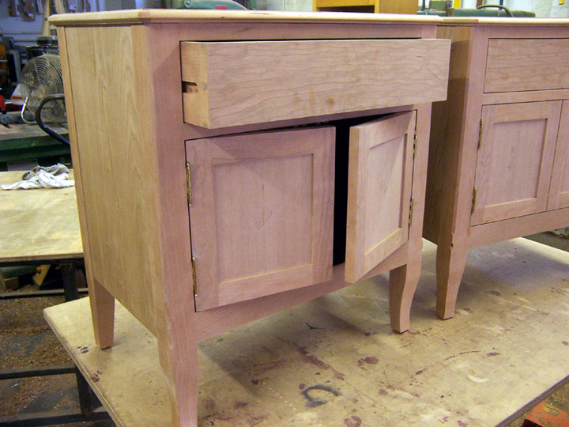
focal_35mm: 33
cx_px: 284
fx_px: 542
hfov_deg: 55.4
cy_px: 214
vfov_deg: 42.9
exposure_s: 1/20
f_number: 3.4
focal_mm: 5.5
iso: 140
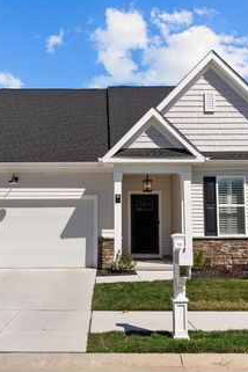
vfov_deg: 46.4
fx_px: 434
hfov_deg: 31.8
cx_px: 107
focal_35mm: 42
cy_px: 188
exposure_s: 1/4000
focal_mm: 18
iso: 100
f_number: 2.8
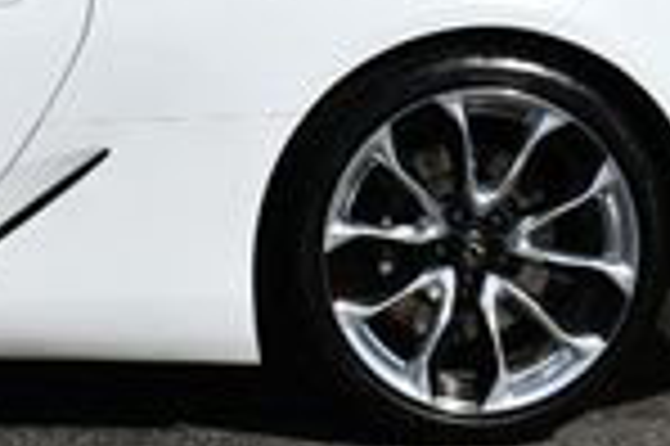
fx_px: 4164
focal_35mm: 224
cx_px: -387
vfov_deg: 6.0
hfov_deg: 8.9
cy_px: -297
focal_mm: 26
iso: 100
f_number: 9
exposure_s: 1/400
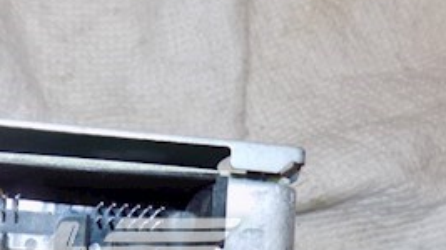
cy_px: 268
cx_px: 75
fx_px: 709
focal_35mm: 60
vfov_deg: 19.3
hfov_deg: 33.6
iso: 140
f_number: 3.1
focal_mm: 4
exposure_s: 1/30
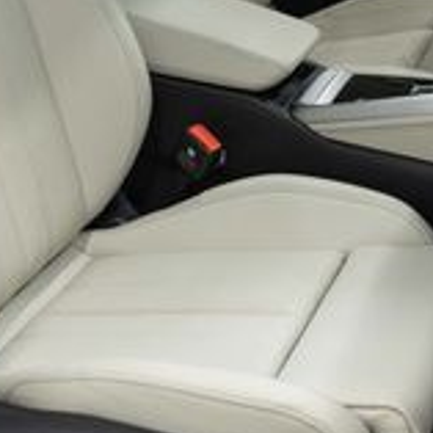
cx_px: 138
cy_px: 26
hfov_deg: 17.9
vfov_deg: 17.6
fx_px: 1373
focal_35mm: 97
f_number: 3.2
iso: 500
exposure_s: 1/50
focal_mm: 28
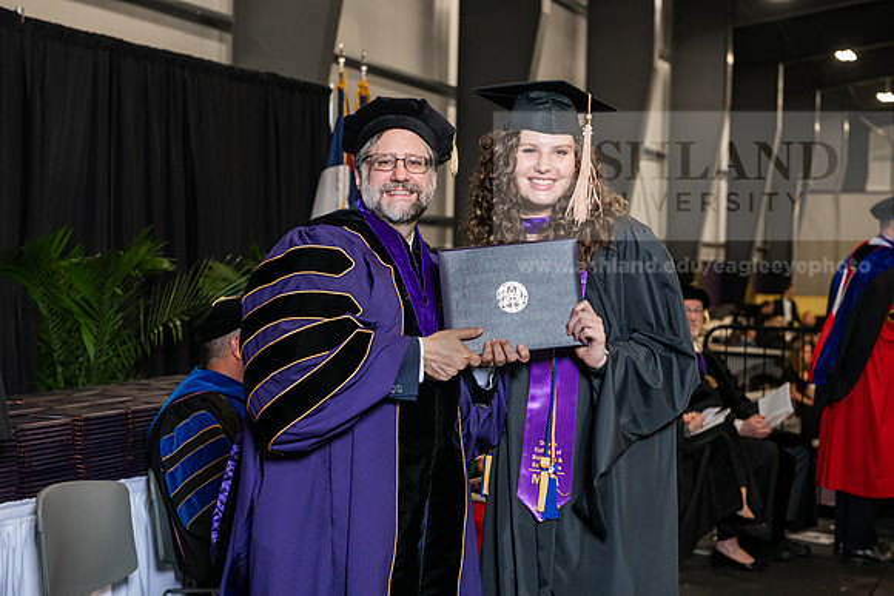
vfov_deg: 20.6
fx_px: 1639
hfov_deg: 30.5
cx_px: 447
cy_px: 298
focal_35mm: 66
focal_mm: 66
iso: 2000
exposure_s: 1/200
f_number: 5
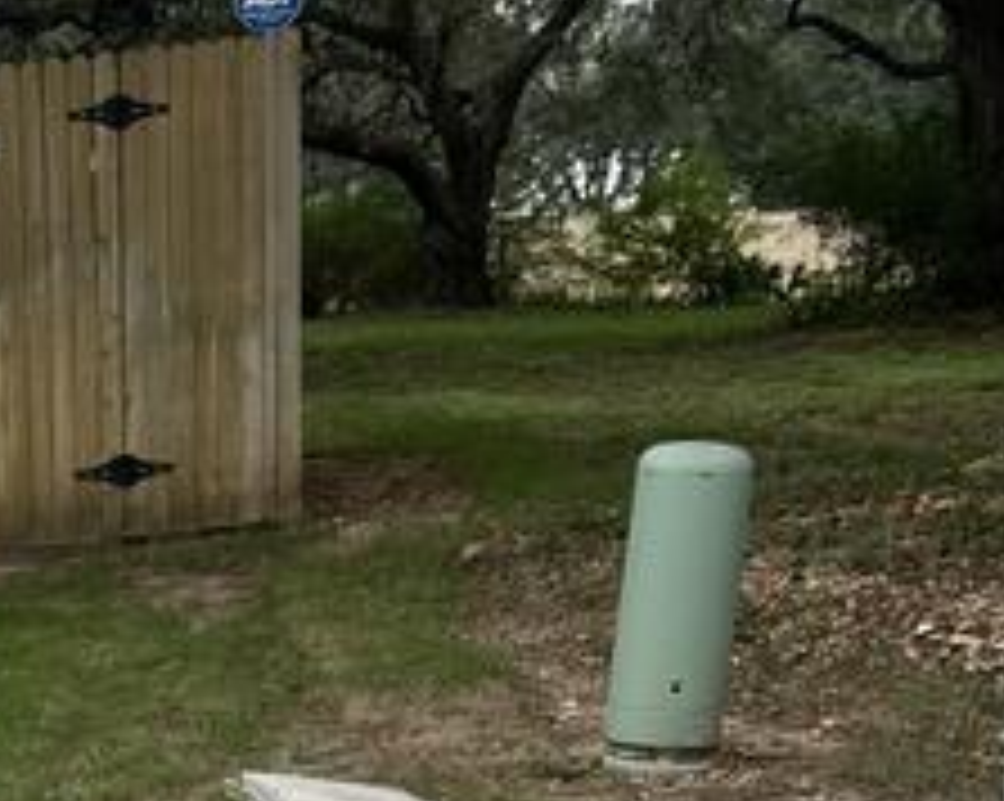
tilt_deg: -15.8
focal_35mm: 123
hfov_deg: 14.3
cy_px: 1413
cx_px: -617
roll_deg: +3.1
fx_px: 3652
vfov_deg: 11.6
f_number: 1.6
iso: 50
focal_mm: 5.1
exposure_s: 1/1086
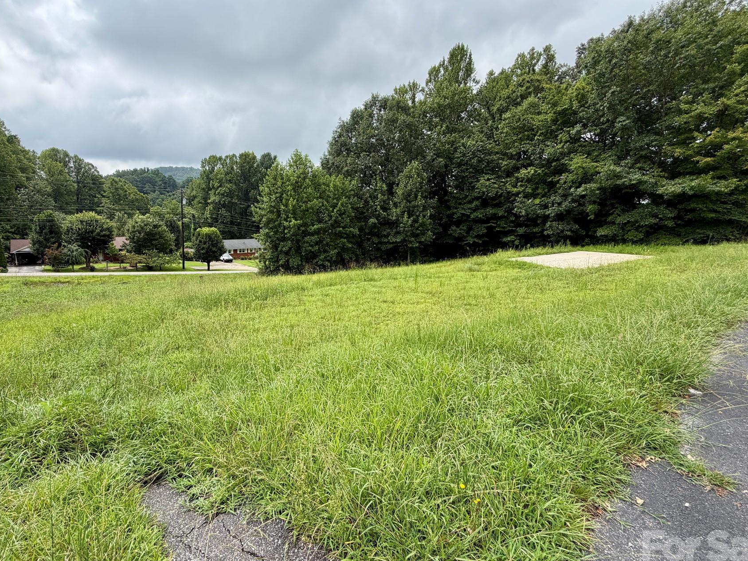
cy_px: 277
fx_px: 367
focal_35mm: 17
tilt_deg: -9.6
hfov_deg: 90.6
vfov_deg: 74.7
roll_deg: -0.9
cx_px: 330
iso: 25
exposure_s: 1/770
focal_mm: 2.22
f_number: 2.2
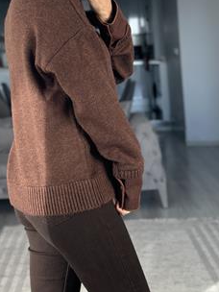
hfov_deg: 18.4
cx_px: 66
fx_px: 675
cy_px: 84
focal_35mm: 80
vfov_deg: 24.2
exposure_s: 1/220
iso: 80
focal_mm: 6.86
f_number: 1.78
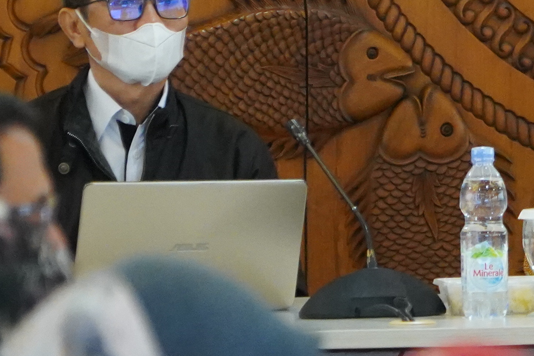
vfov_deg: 1.9
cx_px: 866
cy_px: 62
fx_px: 10814
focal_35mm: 729
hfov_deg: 2.8
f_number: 6.3
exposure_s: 1/125
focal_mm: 178
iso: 8000
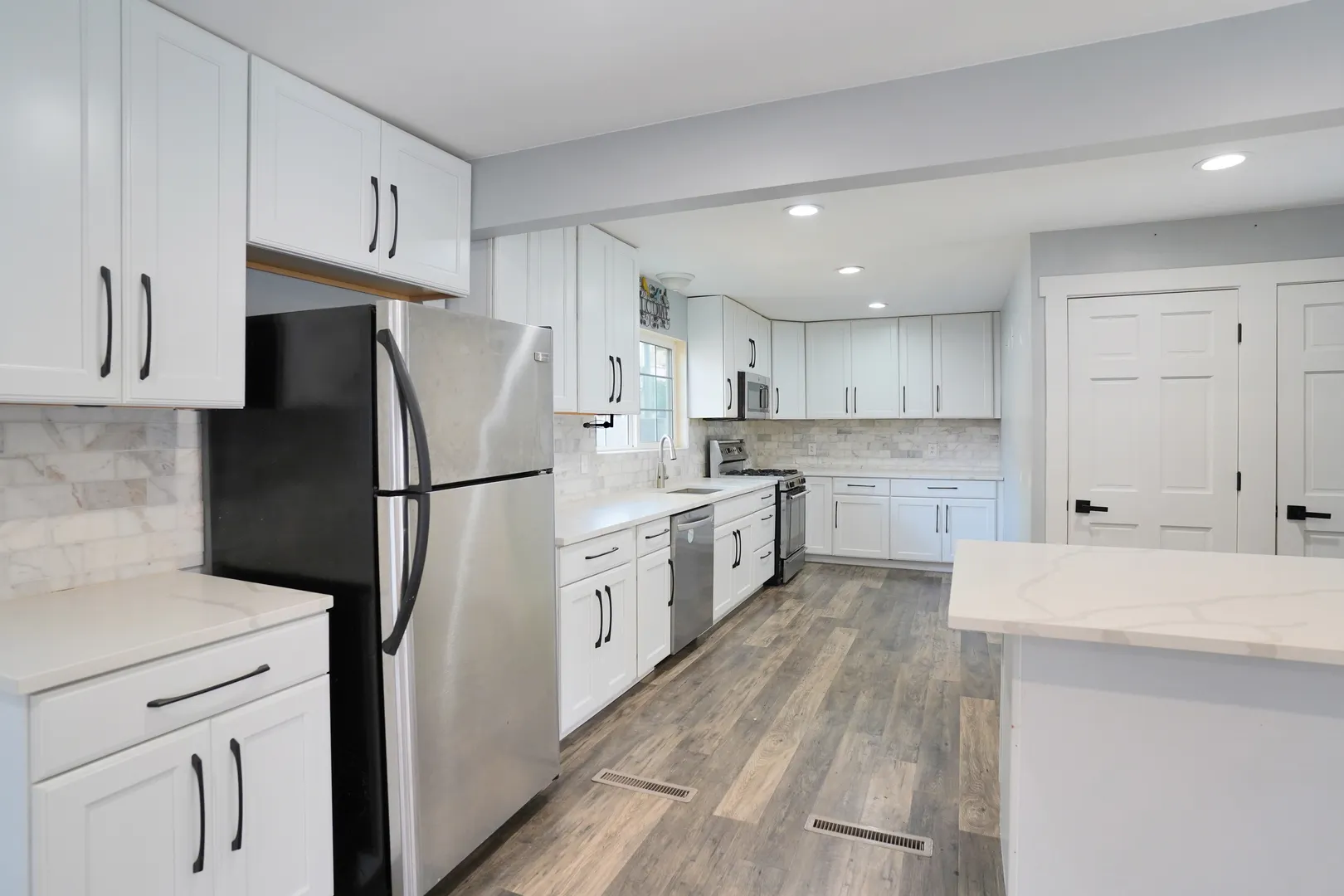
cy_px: 448
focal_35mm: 18
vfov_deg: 67.4
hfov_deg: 90.0
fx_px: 672
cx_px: 672
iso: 800
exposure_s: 1/160
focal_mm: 18
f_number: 4
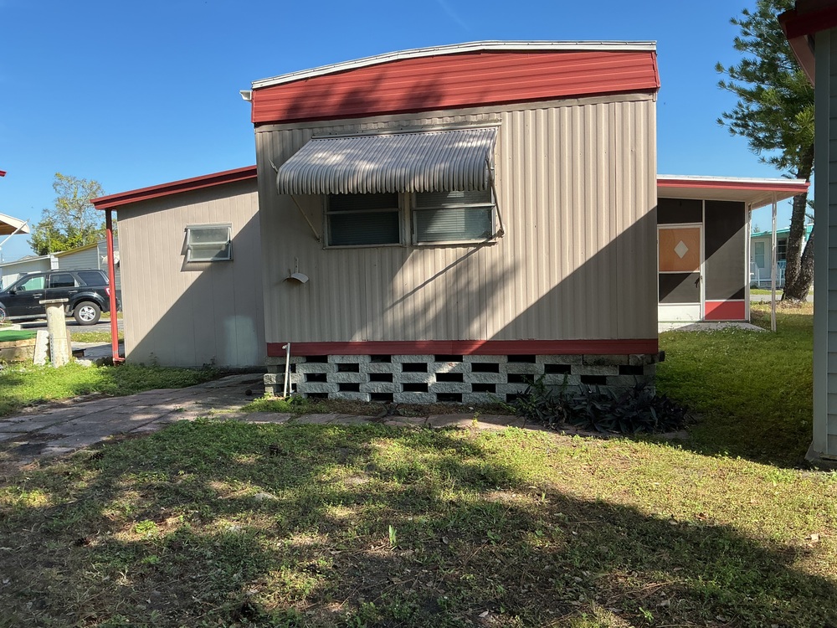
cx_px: 418
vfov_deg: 48.2
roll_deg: +1.3
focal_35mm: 29
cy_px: 314
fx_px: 701
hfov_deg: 61.7
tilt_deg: -2.8
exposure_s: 1/929
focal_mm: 3
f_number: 1.8
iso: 25
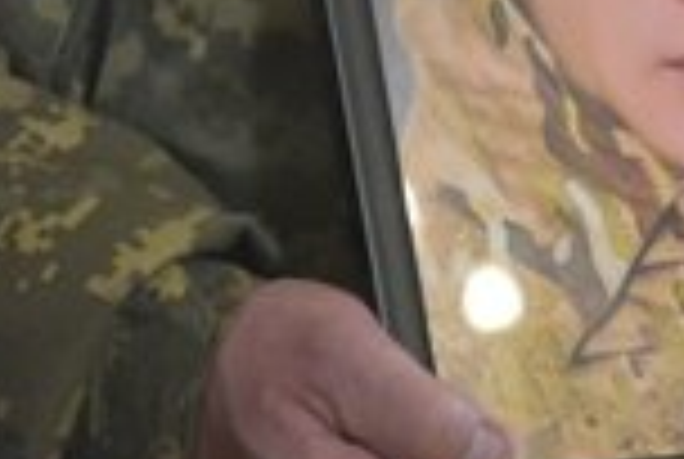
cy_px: -29
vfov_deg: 5.4
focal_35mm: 256
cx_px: 724
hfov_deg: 8.0
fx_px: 4879
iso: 5600
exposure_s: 1/60
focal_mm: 65
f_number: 4
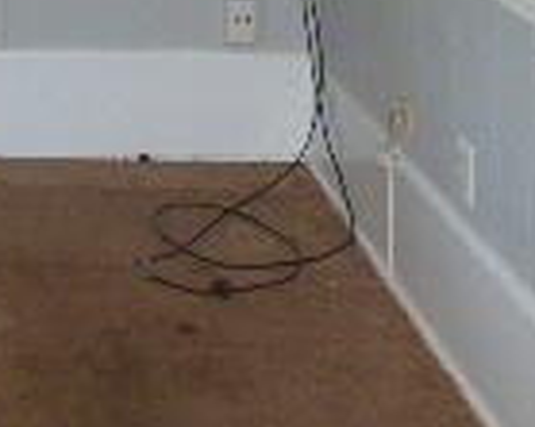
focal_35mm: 90
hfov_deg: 19.0
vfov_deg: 15.9
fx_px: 1424
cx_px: -239
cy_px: -185
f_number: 2.8
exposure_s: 1/60
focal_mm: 3.58
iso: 250
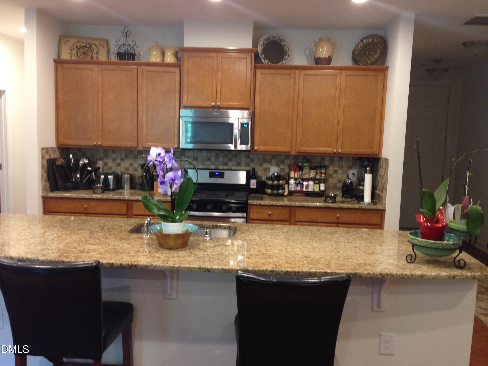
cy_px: 183
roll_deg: -0.5
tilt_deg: -3.8
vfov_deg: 42.9
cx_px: 244
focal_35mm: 33
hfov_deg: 55.4
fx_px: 465
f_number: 2.4
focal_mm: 4.12
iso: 125
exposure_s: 1/20
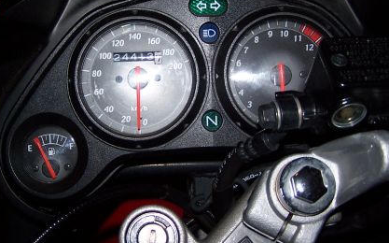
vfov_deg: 22.3
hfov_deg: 35.0
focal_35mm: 58
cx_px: 154
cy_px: 95
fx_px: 614
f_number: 2.8
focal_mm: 6.3
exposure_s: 1/60
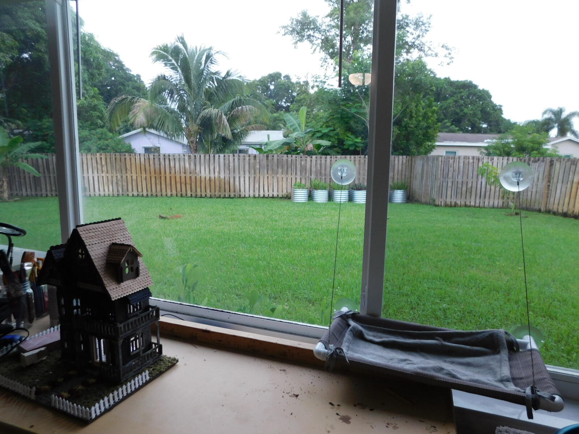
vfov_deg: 58.9
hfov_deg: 73.9
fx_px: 385
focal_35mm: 23
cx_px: 290
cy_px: 217
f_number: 3
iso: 125
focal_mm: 4
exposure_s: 1/30
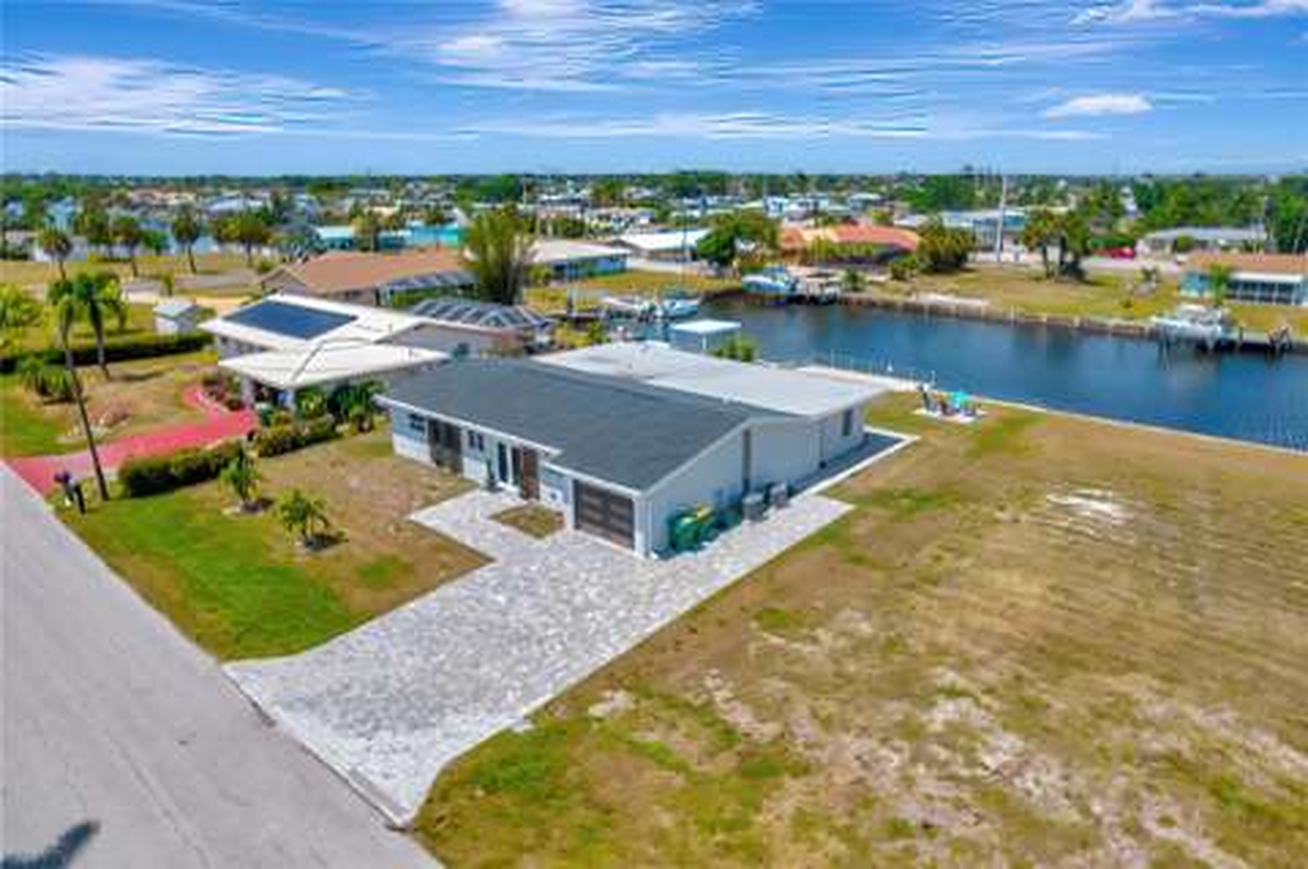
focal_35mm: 22
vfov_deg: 57.1
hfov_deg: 78.6
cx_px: 654
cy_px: 434
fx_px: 799
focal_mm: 8.38
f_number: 2.8
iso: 110
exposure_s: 1/1600
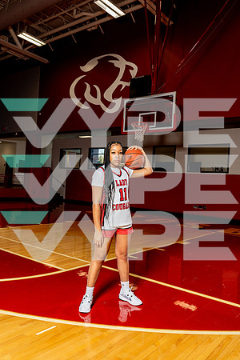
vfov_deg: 61.9
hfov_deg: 43.6
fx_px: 300
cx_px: 120
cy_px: 180
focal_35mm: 30
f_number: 5.6
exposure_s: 1/250
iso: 400
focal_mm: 30
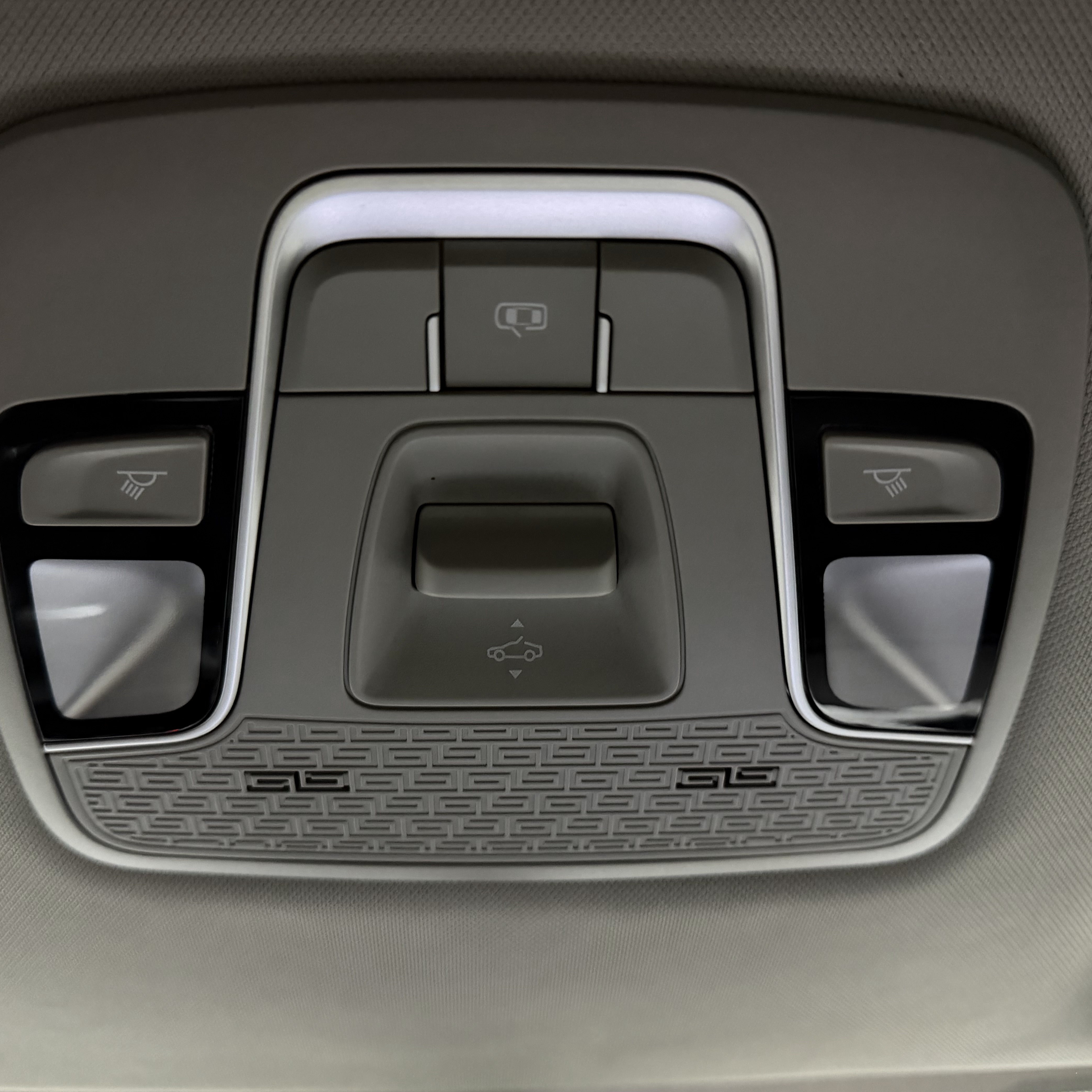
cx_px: 517
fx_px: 1035
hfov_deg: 55.6
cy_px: 542
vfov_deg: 55.6
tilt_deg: +54.4
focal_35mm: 29
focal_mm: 6.76
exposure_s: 1/25
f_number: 1.78
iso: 1000
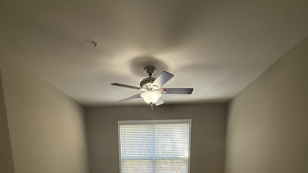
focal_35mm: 21
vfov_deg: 42.7
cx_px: 151
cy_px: 188
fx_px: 172
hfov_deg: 83.8
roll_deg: +1.0
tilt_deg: -9.9
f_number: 2.2
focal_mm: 2.22
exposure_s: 1/60
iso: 400
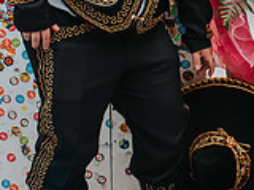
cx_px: 258
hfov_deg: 15.6
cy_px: -93
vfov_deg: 11.5
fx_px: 910
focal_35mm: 124
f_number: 3.5
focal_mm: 35
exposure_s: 1/1250
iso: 640
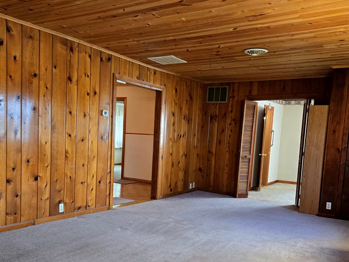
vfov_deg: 40.3
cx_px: 166
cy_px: 172
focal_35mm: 35
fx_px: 353
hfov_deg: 52.6
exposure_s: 1/120
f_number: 1.8
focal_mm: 5.4
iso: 400
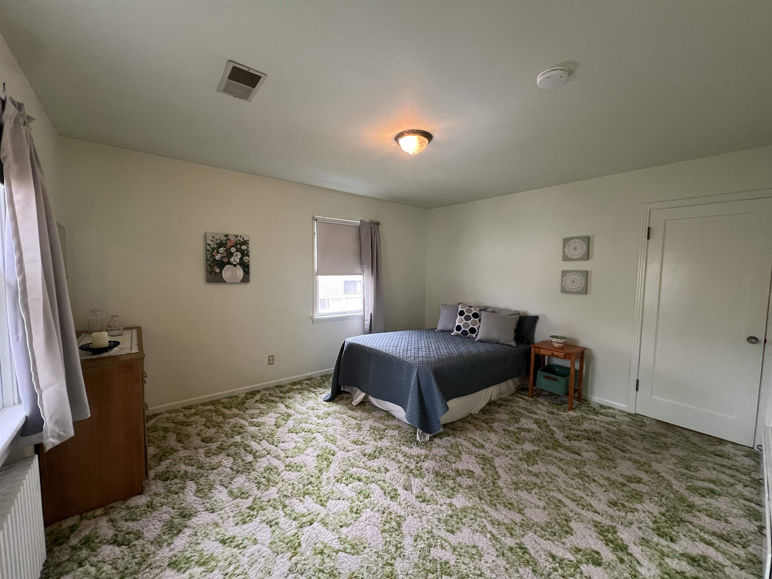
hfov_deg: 106.2
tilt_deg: -4.5
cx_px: 386
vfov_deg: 89.9
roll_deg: -0.5
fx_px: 290
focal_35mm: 13
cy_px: 290
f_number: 1.8
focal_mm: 1.57
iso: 250
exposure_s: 1/60
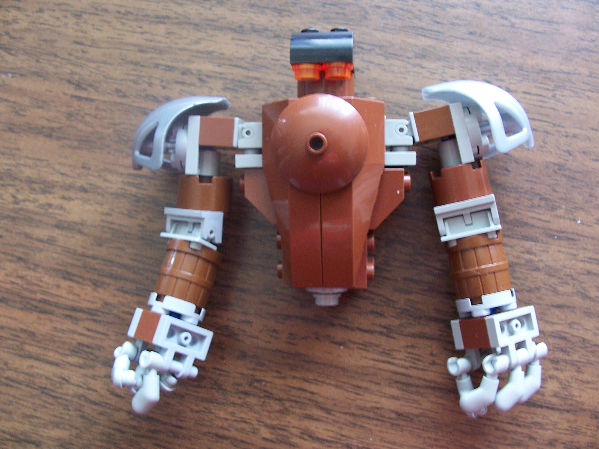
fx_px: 606
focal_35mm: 35
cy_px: 224
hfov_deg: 52.6
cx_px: 300
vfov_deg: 40.7
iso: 140
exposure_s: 1/8
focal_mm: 6
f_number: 2.8
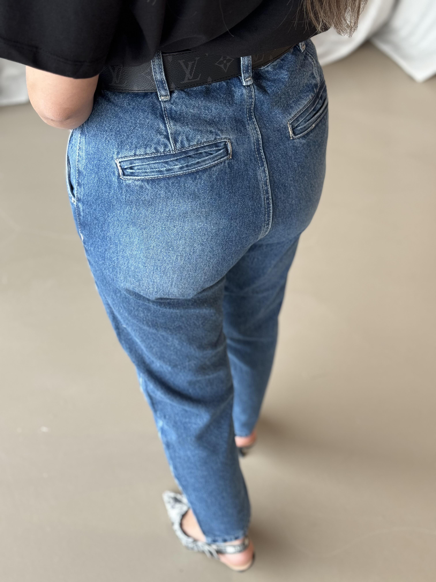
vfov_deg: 39.7
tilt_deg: -46.1
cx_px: 218
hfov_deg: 30.3
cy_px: 291
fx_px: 806
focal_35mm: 48
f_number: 1.78
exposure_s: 1/50
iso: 125
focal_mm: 6.86
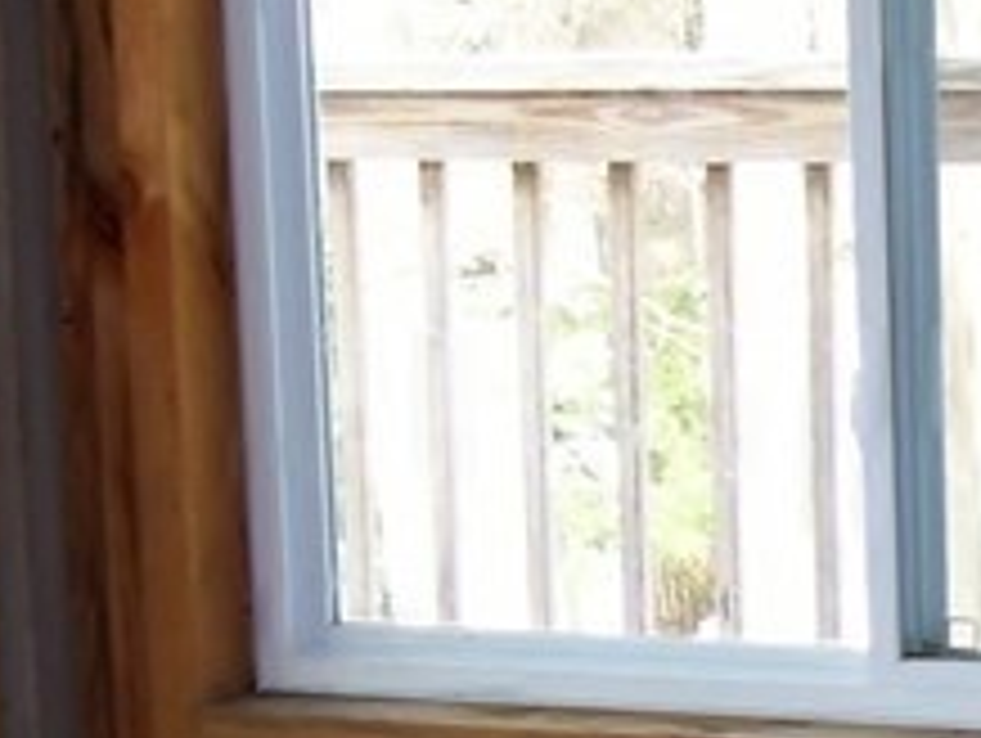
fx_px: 4795
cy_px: 909
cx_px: 1030
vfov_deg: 8.7
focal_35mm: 169
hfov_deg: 11.5
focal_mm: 6
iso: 80
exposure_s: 1/60
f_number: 2.7
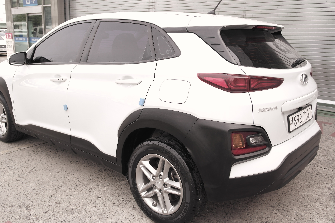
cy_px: 105
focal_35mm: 32
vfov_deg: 41.1
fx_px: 298
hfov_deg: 58.7
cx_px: 156
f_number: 5.6
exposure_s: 1/160
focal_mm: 20
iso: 100
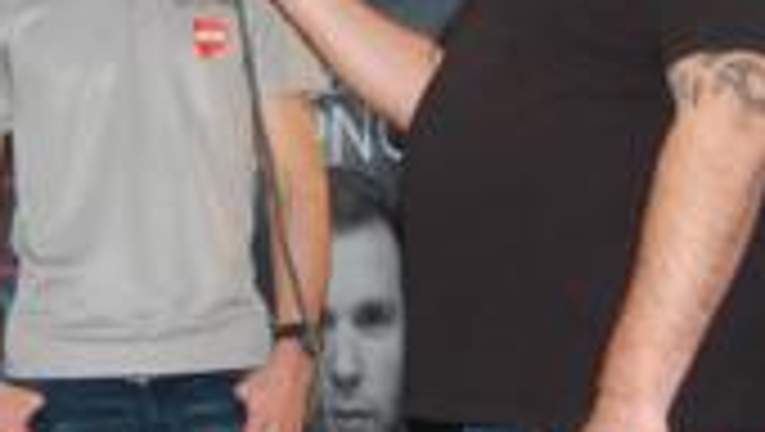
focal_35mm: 83
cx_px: 166
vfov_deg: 14.6
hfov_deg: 25.2
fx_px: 1685
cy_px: 164
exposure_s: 1/60
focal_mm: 18
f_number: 3.5
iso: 400
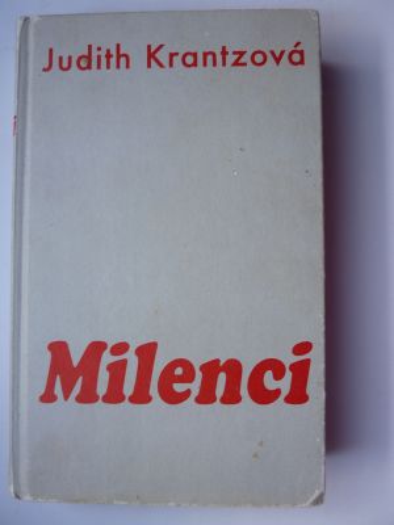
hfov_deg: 54.9
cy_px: 262
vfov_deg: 69.4
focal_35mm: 25
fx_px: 379
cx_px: 197
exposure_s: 1/50
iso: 80
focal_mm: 4.1
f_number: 3.3
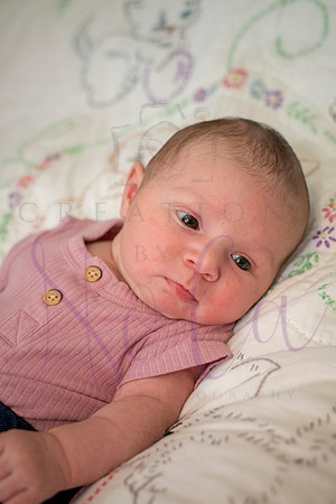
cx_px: 168
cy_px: 252
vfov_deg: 39.6
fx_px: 700
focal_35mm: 50
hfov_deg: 27.0
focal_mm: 50
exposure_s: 1/60
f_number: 4
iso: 800
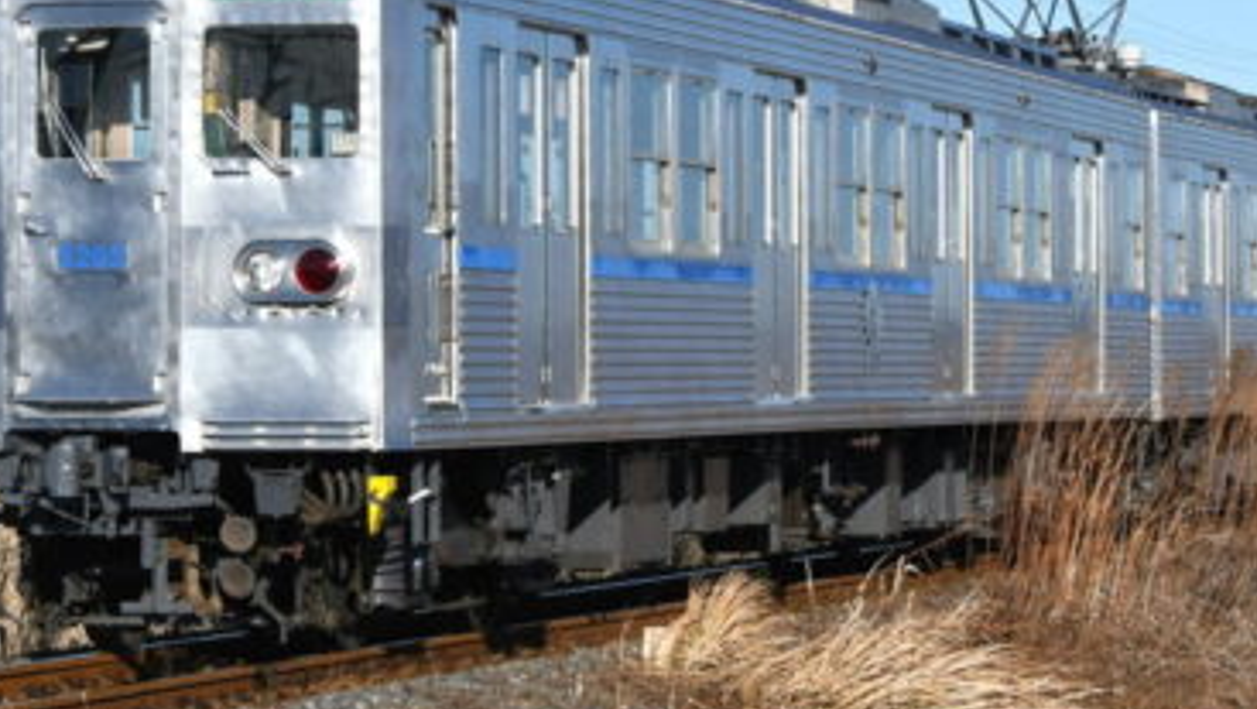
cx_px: 730
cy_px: 75
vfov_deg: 7.9
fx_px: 5136
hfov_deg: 13.9
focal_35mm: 154
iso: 800
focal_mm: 60
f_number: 11
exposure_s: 1/1000
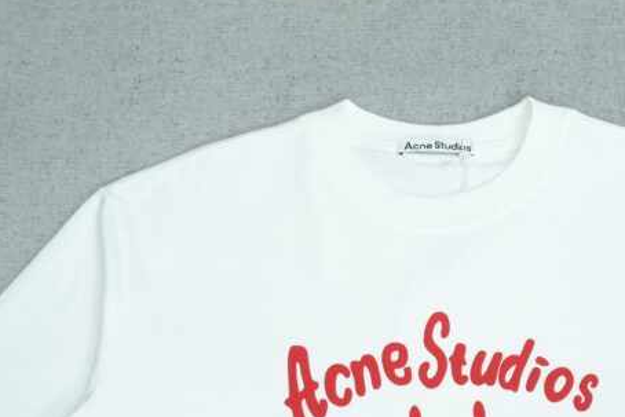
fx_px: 1003
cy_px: 217
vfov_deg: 23.5
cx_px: 446
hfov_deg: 34.1
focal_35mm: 58
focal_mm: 25
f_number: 8
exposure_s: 1/160
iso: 1000
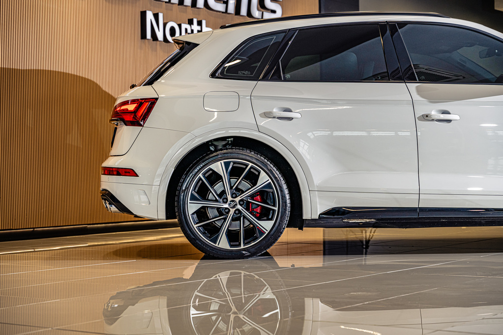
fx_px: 1048
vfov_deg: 18.2
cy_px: 168
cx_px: 252
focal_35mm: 75
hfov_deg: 27.0
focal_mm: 75
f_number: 4.5
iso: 400
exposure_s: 1/125
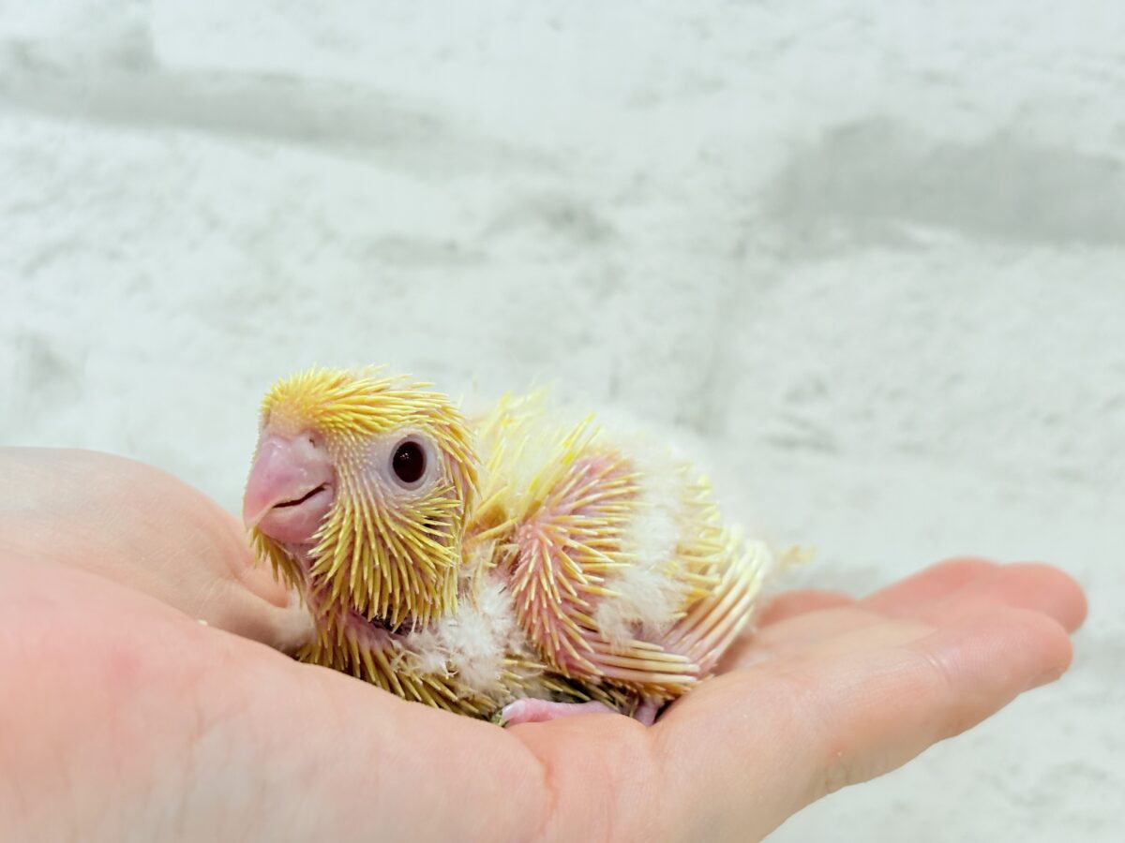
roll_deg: -7.8
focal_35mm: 52
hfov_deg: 36.8
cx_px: 562
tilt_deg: -0.2
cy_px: 422
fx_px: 1690
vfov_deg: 28.0
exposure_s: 1/100
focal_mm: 5.96
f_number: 1.6
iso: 64
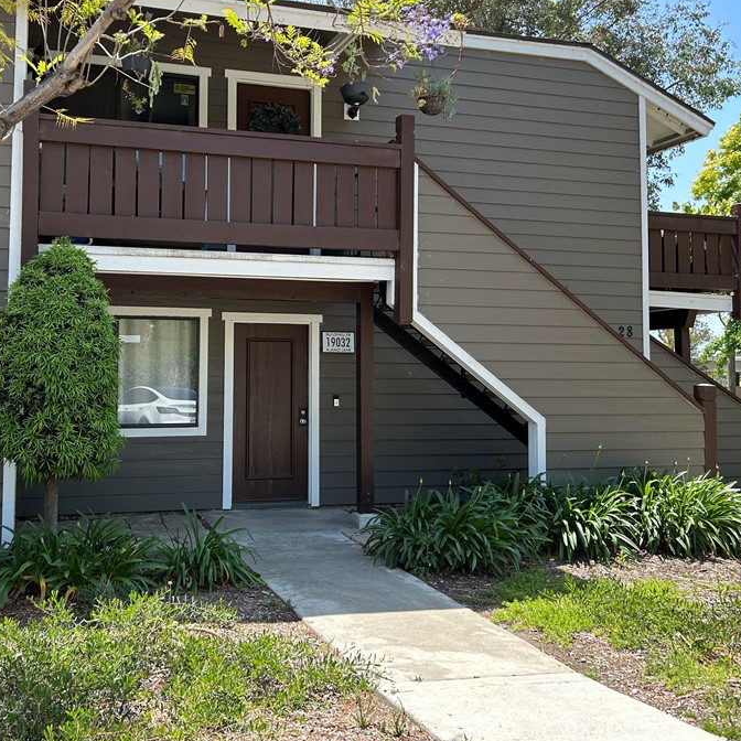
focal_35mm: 35
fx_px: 848
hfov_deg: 46.7
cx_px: 272
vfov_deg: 47.1
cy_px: 325
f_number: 1.5
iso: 50
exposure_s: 1/808
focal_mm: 5.7
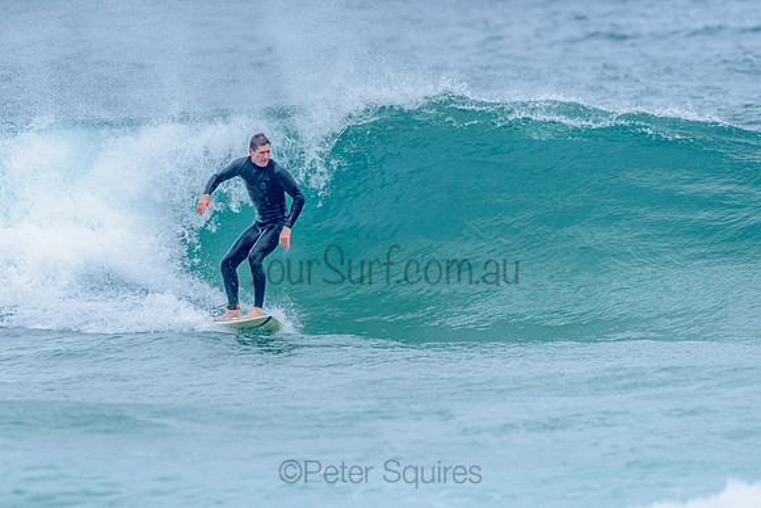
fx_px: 13272
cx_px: 302
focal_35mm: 628
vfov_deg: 2.2
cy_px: 202
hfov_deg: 3.3
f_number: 5.6
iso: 800
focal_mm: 500
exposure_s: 1/2000
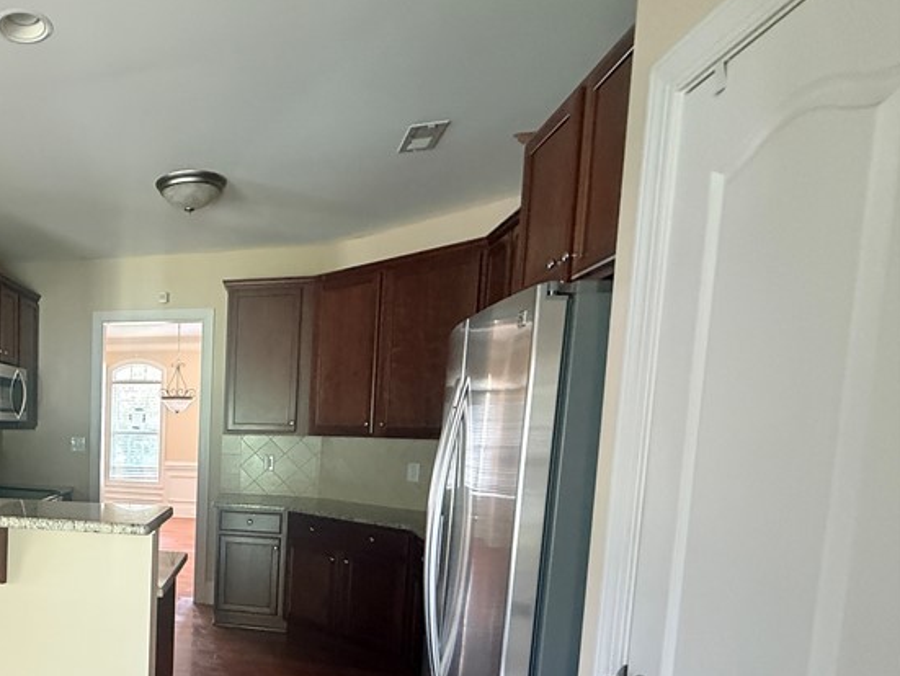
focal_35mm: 26
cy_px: 485
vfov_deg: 51.4
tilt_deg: -4.3
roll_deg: -1.0
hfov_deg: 56.9
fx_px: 676
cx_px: 74
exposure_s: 1/60
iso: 640
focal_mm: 2.22
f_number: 2.2
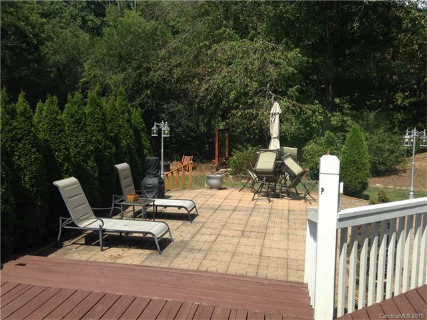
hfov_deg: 55.4
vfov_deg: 42.9
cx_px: 214
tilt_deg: -4.3
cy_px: 160
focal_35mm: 33
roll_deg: -2.0
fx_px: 407
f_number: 2.4
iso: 50
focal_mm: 4.12
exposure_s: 1/935
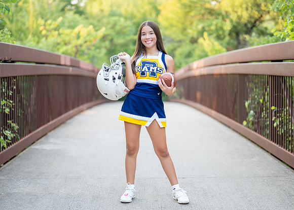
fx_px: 555
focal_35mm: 67
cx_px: 152
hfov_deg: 29.7
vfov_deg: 21.4
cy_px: 111
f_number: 1.2
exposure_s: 1/500
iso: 320
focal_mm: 50
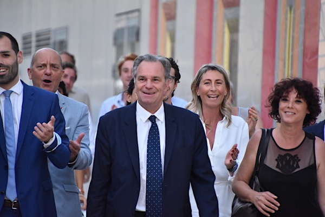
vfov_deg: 3.1
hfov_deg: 4.6
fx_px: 4062
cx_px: 162
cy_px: 108
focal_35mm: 450
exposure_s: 1/320
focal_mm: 300
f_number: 6.3
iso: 1600
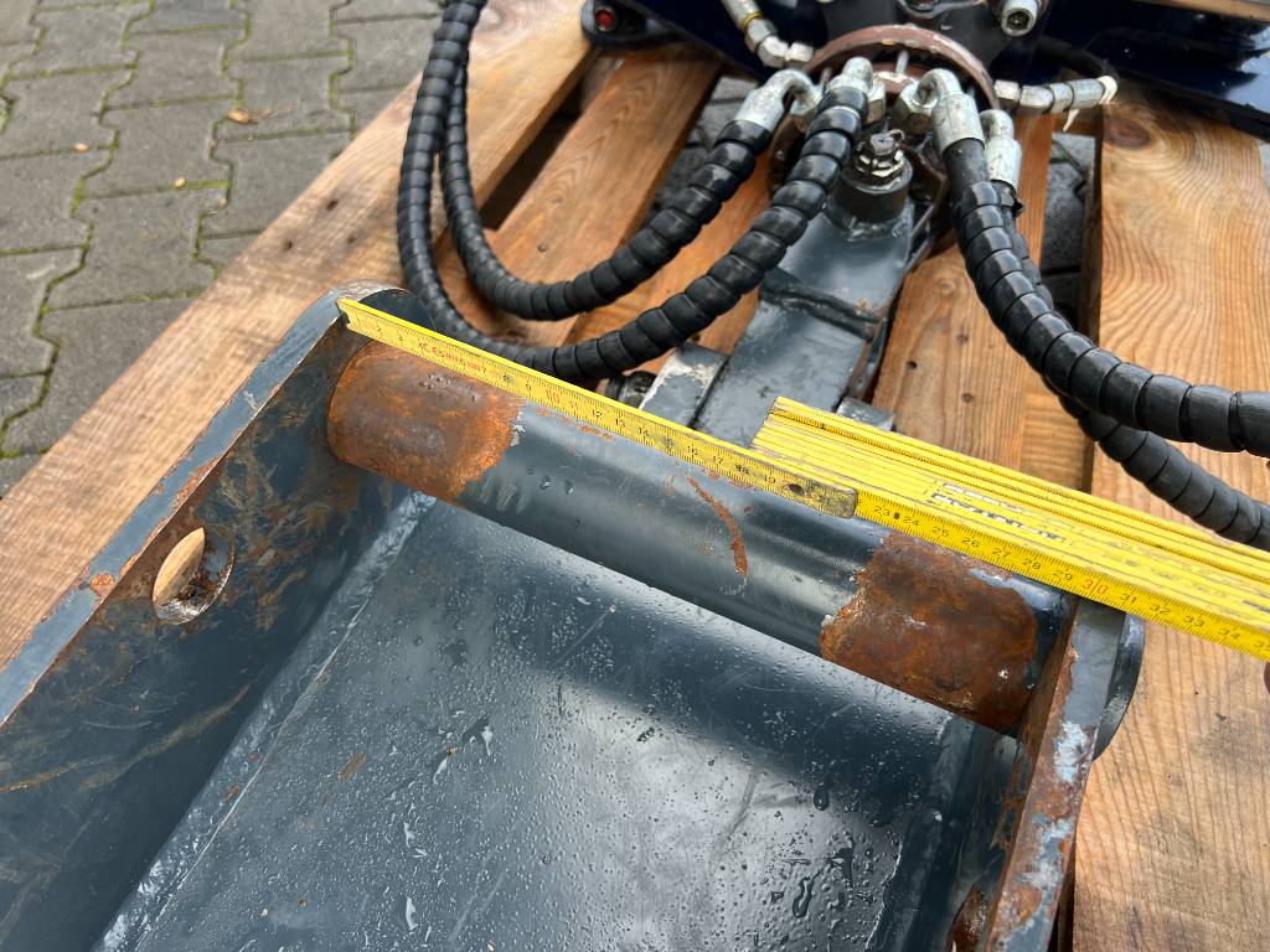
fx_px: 954
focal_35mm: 26
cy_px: 476
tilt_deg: -49.4
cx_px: 635
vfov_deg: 53.1
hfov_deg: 67.3
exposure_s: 1/191
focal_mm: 5.7
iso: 40
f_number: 1.5
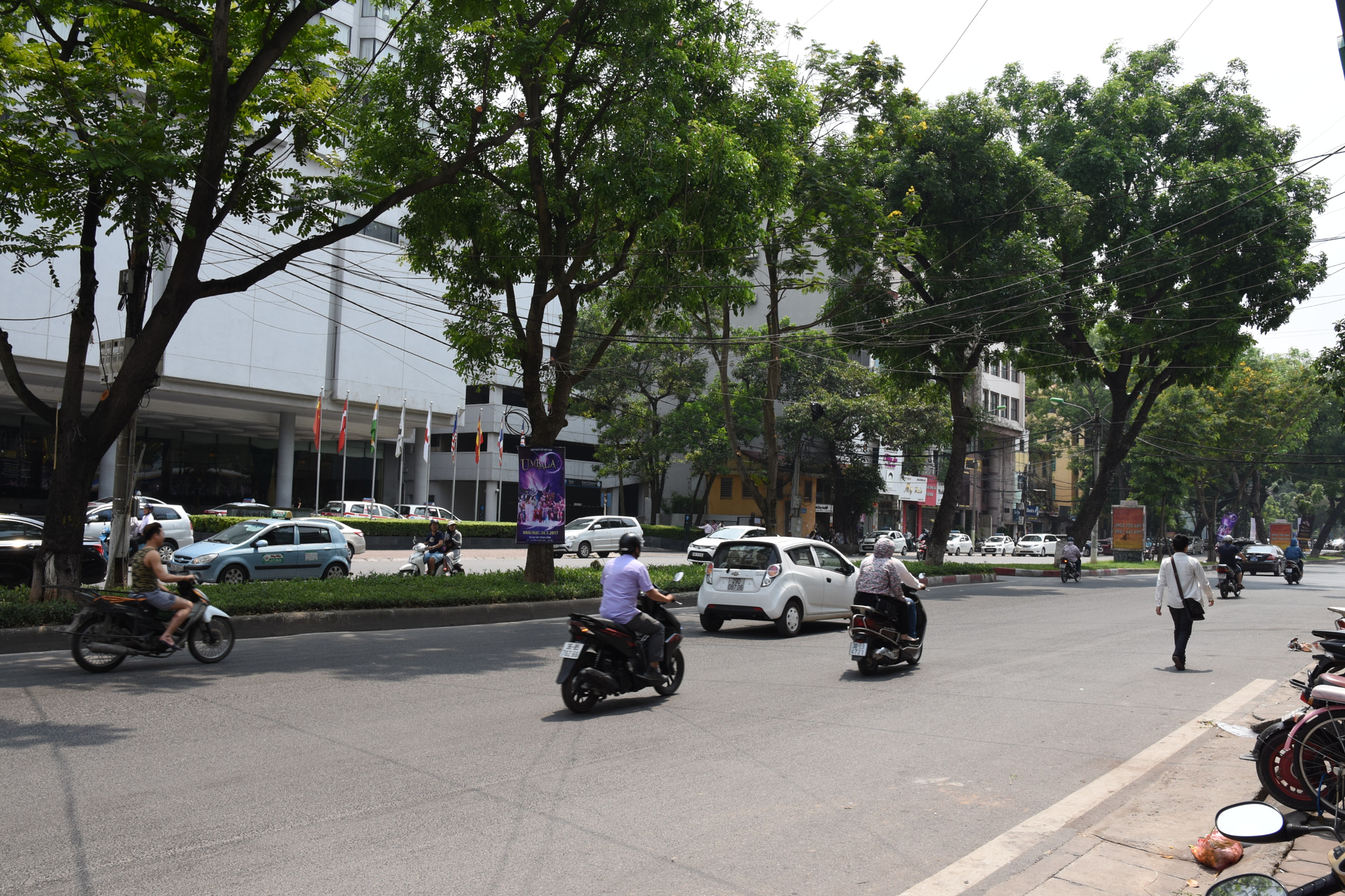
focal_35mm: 30
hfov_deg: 61.9
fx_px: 1121
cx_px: 672
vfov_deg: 43.6
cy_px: 448
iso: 200
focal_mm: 20
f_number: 9
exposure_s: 1/250
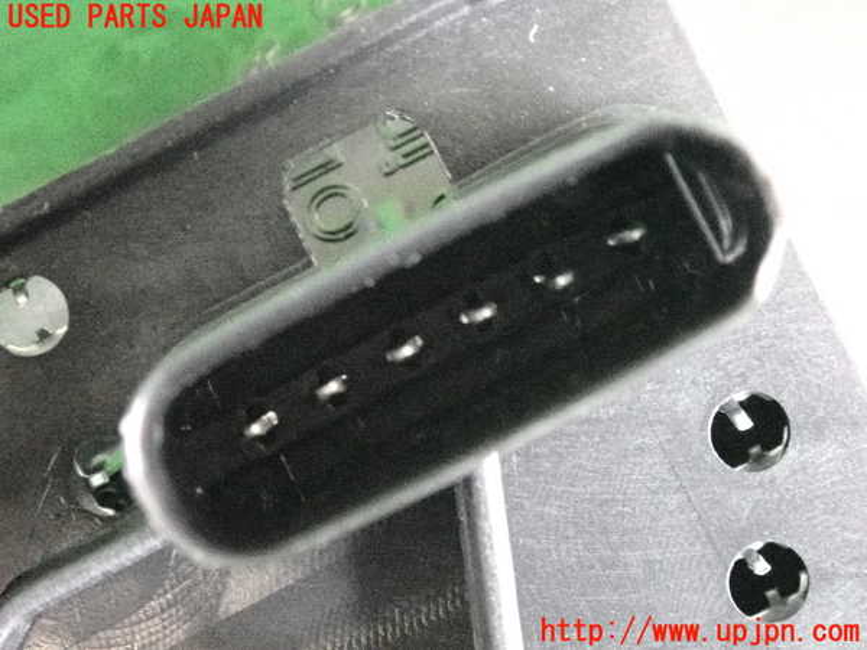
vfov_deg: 14.8
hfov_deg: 19.6
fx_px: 2505
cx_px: 434
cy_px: 325
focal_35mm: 100
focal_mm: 18
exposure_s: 1/60
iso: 12800
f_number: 4.9
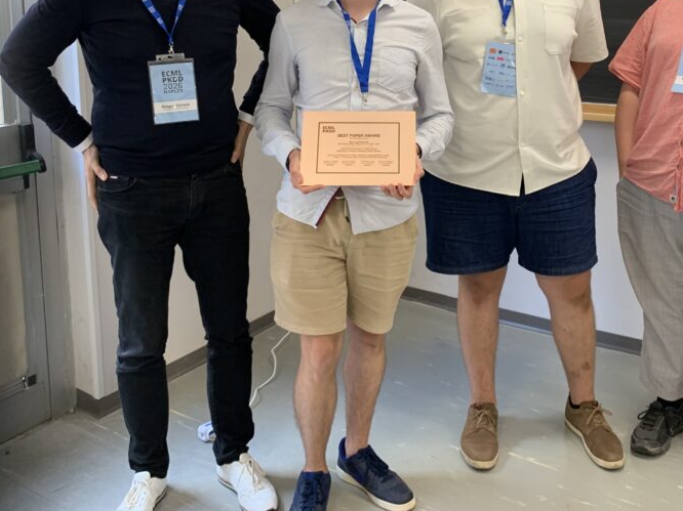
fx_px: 789
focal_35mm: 40
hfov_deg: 46.6
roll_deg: -0.2
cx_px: 408
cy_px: 120
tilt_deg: -11.1
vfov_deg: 35.1
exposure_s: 1/60
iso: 100
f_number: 1.8
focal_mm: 4.25
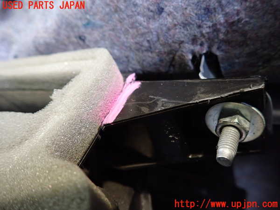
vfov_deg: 54.9
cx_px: 140
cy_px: 105
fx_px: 202
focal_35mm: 25
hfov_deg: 69.4
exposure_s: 1/30
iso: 640
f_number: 2
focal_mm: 4.5
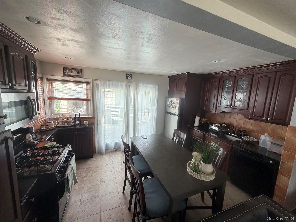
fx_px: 120
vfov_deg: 85.7
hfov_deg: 102.1
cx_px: 148
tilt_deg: -7.3
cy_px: 111
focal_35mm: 14
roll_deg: -2.1
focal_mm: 2.22
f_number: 2.2
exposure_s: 1/121
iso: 160
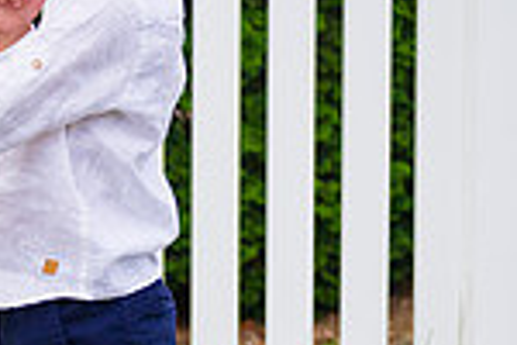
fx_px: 2111
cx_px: -331
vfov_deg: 9.3
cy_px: 212
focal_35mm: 147
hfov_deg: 13.0
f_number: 3.2
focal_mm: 38
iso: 400
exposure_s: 1/4000
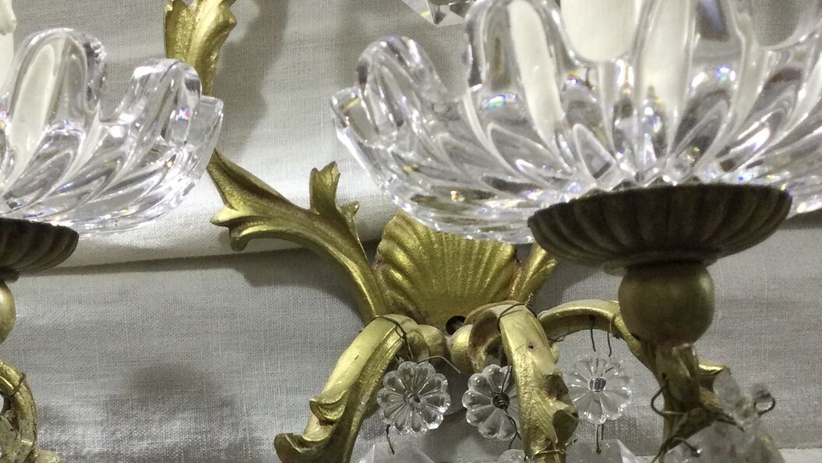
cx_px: 285
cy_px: 542
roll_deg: +1.0
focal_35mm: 64
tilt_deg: -2.9
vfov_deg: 18.0
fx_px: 1395
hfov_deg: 32.6
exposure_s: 1/33
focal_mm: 3.3
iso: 32
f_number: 2.4
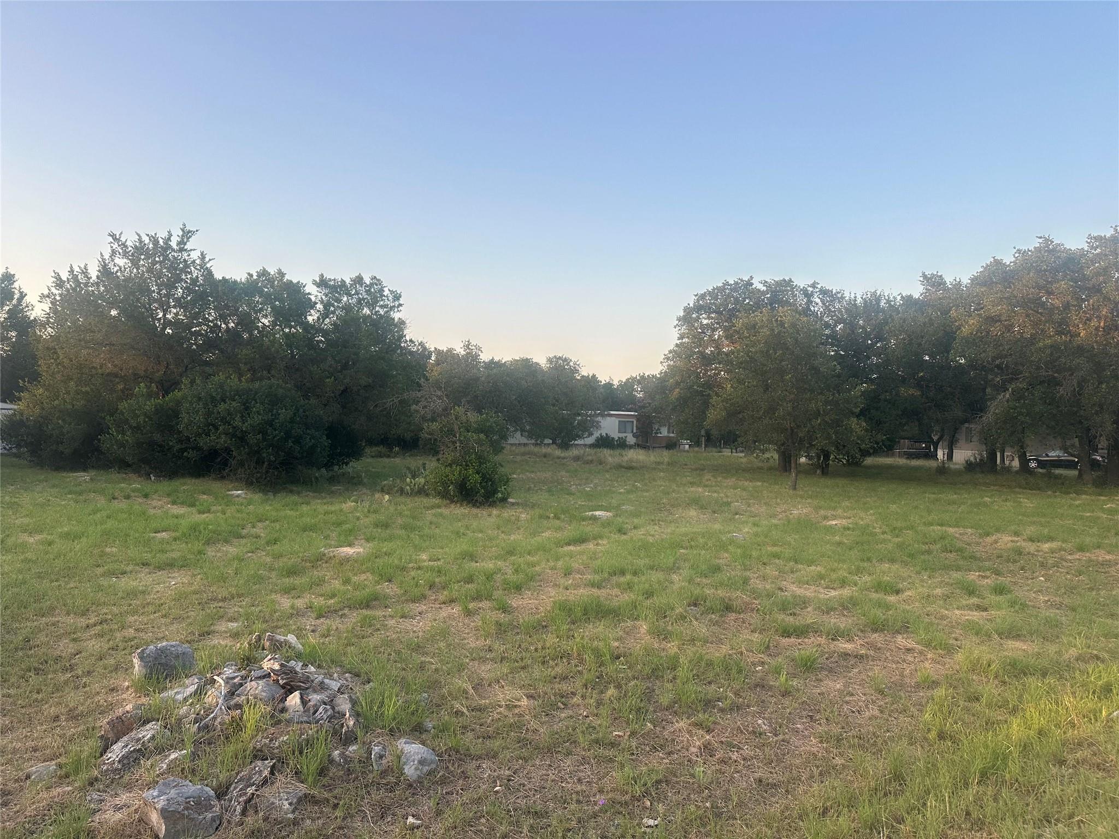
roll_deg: -0.1
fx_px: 776
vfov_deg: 56.8
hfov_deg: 71.6
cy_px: 420
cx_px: 560
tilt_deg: +0.1
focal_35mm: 24
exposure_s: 1/604
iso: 80
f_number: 1.78
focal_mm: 6.86
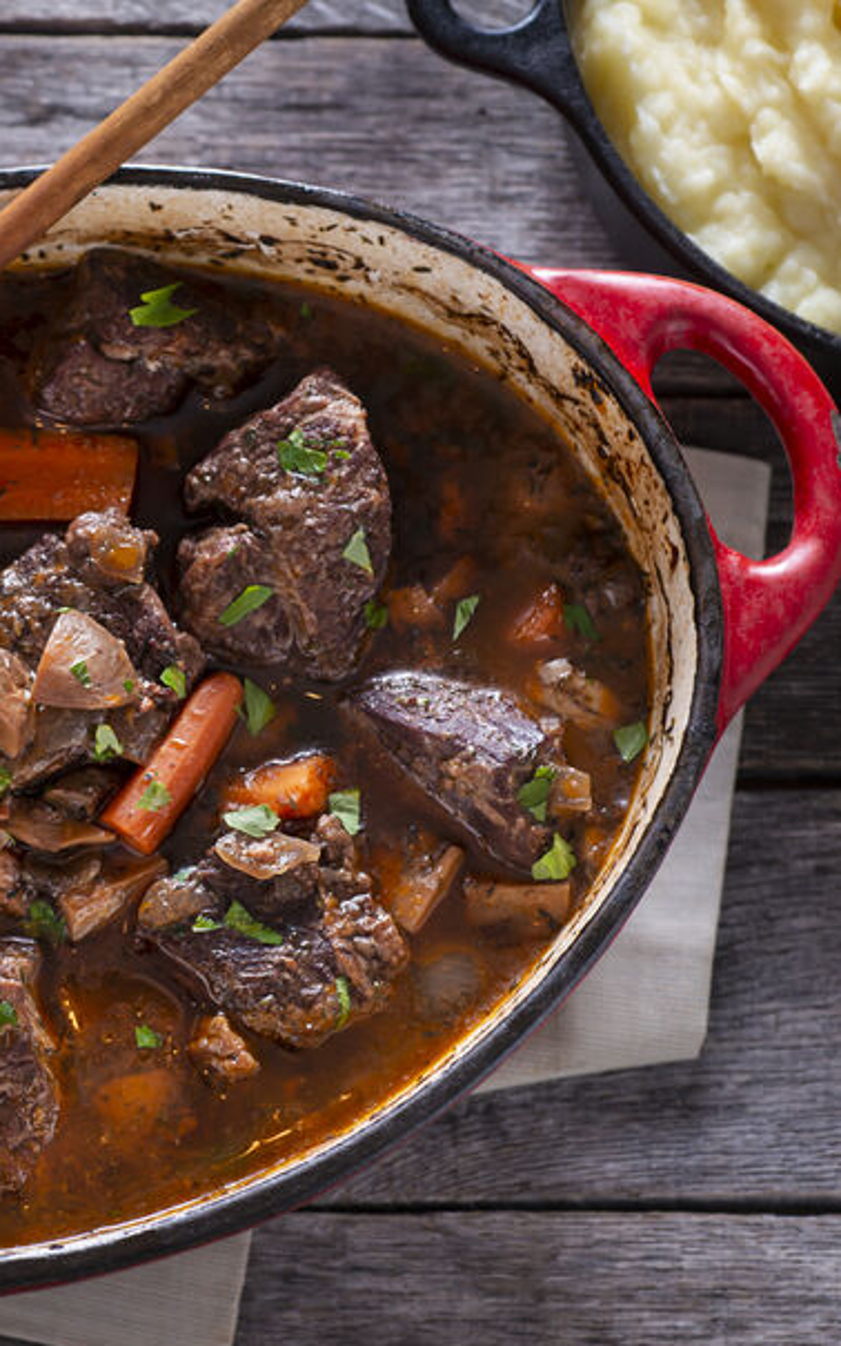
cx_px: -47
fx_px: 3705
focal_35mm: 101
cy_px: 670
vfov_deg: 20.6
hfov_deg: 12.8
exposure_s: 1/200
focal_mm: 60
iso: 320
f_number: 8
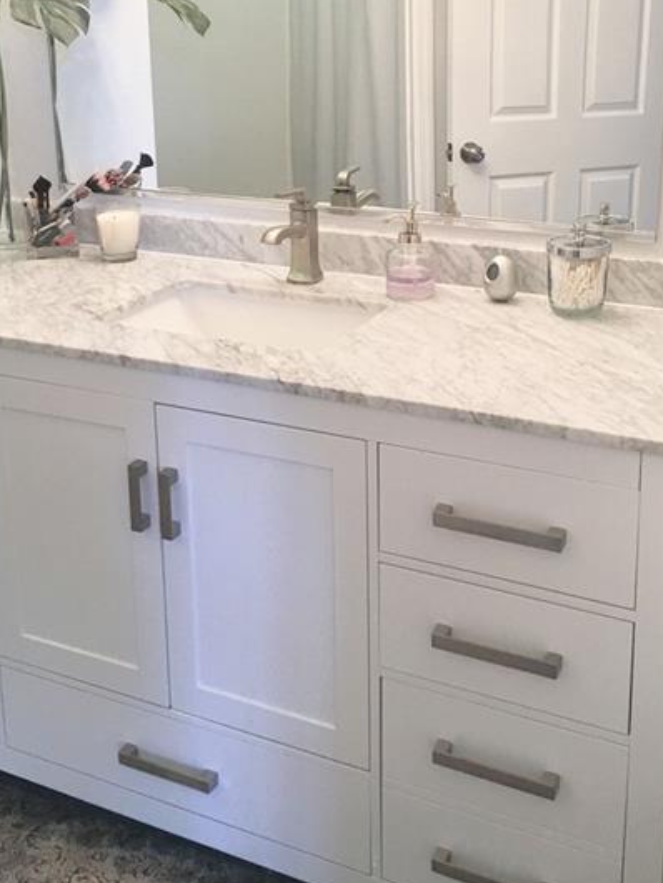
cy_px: 252
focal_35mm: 42
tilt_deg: -13.3
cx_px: 360
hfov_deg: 34.4
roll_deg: -0.1
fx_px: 1072
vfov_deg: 43.7
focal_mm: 4.15
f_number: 2.2
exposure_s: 1/30
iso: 32
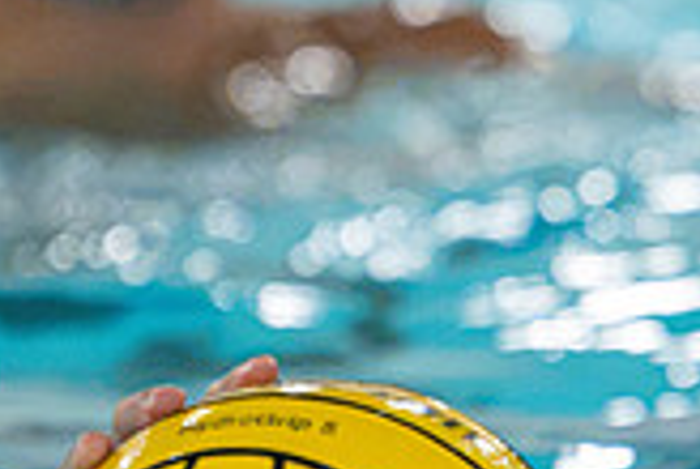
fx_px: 28869
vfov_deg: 0.9
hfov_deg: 1.4
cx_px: 815
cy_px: 224
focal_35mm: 1482
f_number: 4
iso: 18000
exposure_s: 1/1000
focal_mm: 280
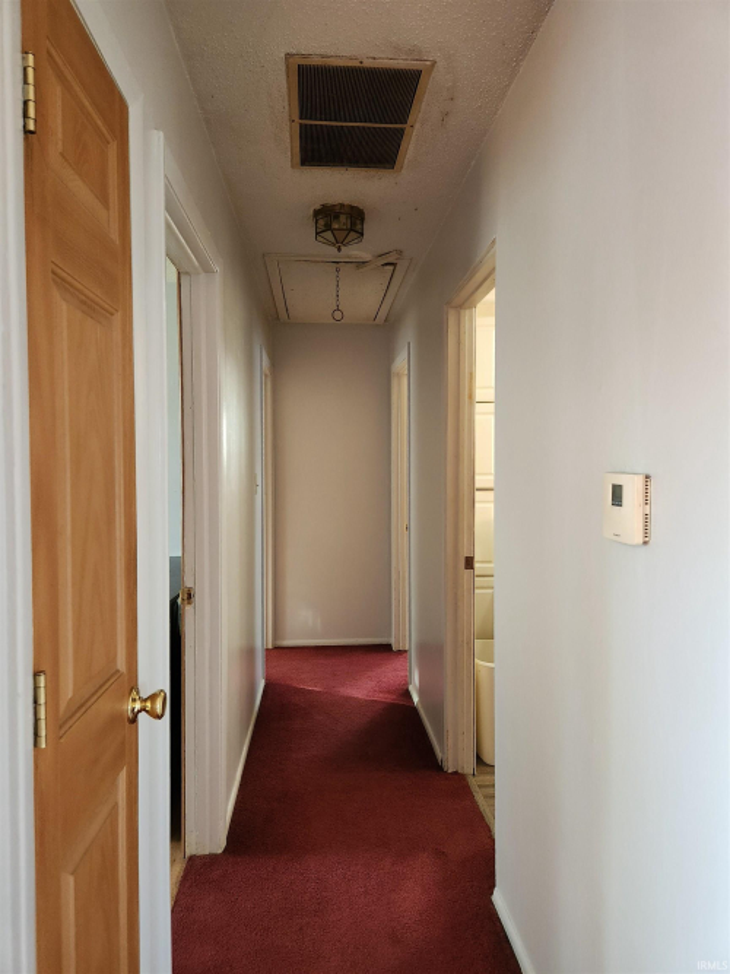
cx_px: 365
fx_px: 647
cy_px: 487
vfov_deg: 73.9
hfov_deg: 58.9
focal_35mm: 23
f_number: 1.8
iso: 640
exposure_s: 1/40
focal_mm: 5.4
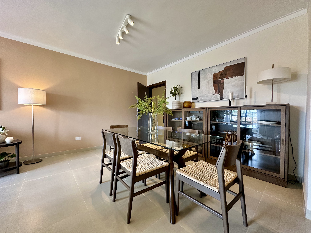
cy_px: 116
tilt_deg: -0.2
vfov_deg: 85.7
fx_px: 126
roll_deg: -1.0
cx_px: 156
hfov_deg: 102.1
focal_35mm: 14
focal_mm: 2.22
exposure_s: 1/60
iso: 200
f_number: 2.2
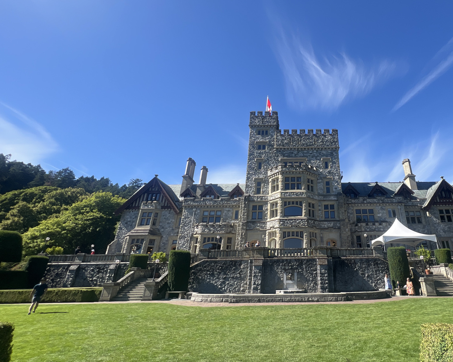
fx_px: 241
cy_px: 151
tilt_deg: +24.0
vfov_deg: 73.3
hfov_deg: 83.6
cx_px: 300
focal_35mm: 18
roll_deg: +0.4
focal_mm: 1.57
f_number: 1.8
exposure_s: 1/1096
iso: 32
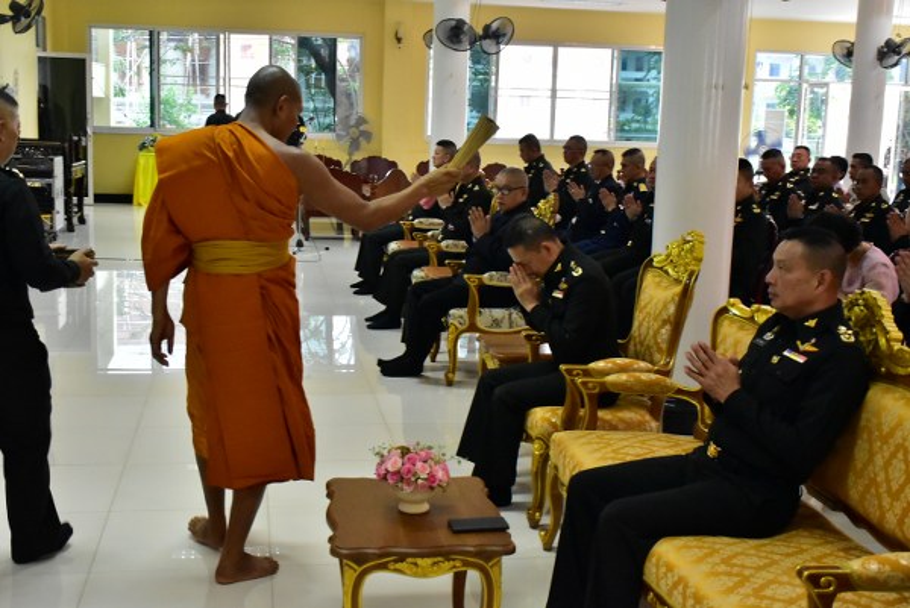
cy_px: 304
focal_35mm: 45
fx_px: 1138
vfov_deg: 29.9
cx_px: 455
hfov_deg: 43.6
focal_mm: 30
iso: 3200
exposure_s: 1/160
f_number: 5.6
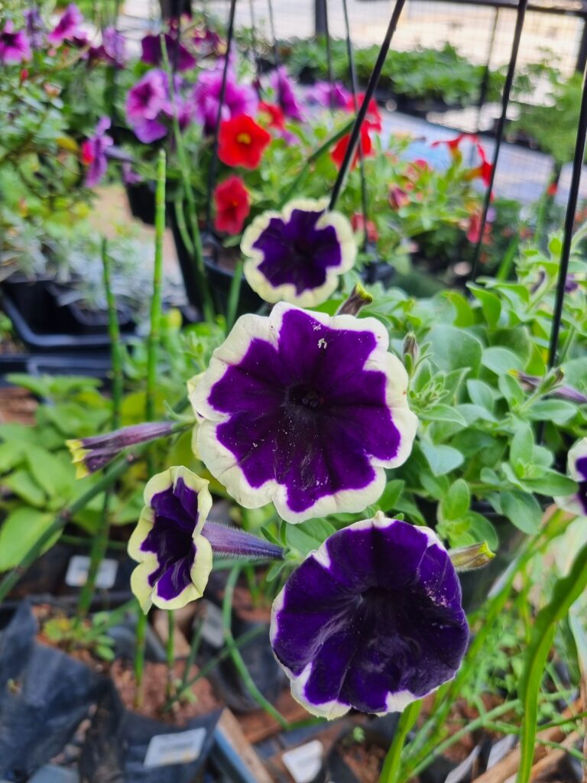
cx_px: 294
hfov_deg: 53.1
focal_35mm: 26
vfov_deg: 67.3
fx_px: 588
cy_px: 392
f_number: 1.8
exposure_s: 1/122
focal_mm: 5.4
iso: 50
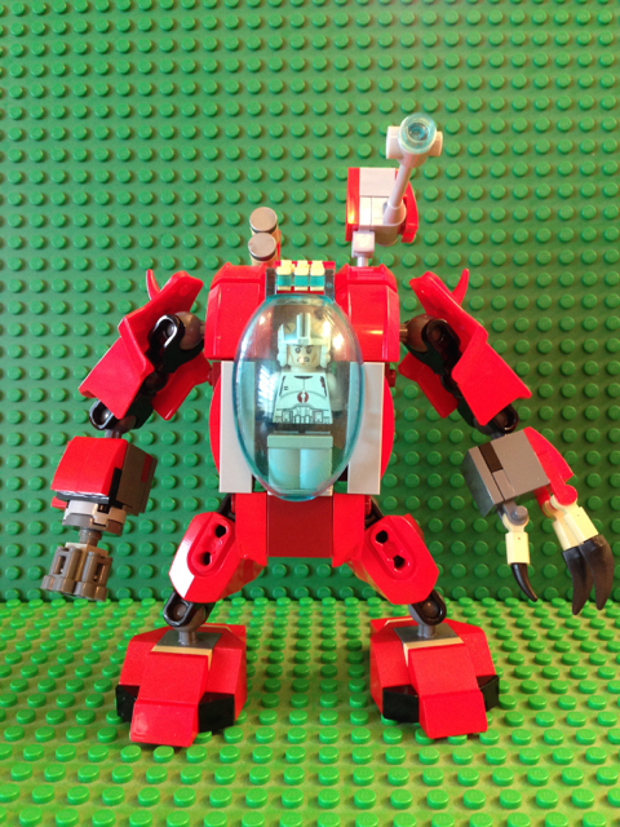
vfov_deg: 55.4
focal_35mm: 33
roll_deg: +0.3
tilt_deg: -11.5
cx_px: 310
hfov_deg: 42.9
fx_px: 788
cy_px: 414
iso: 125
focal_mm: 4.12
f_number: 2.4
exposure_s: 1/20
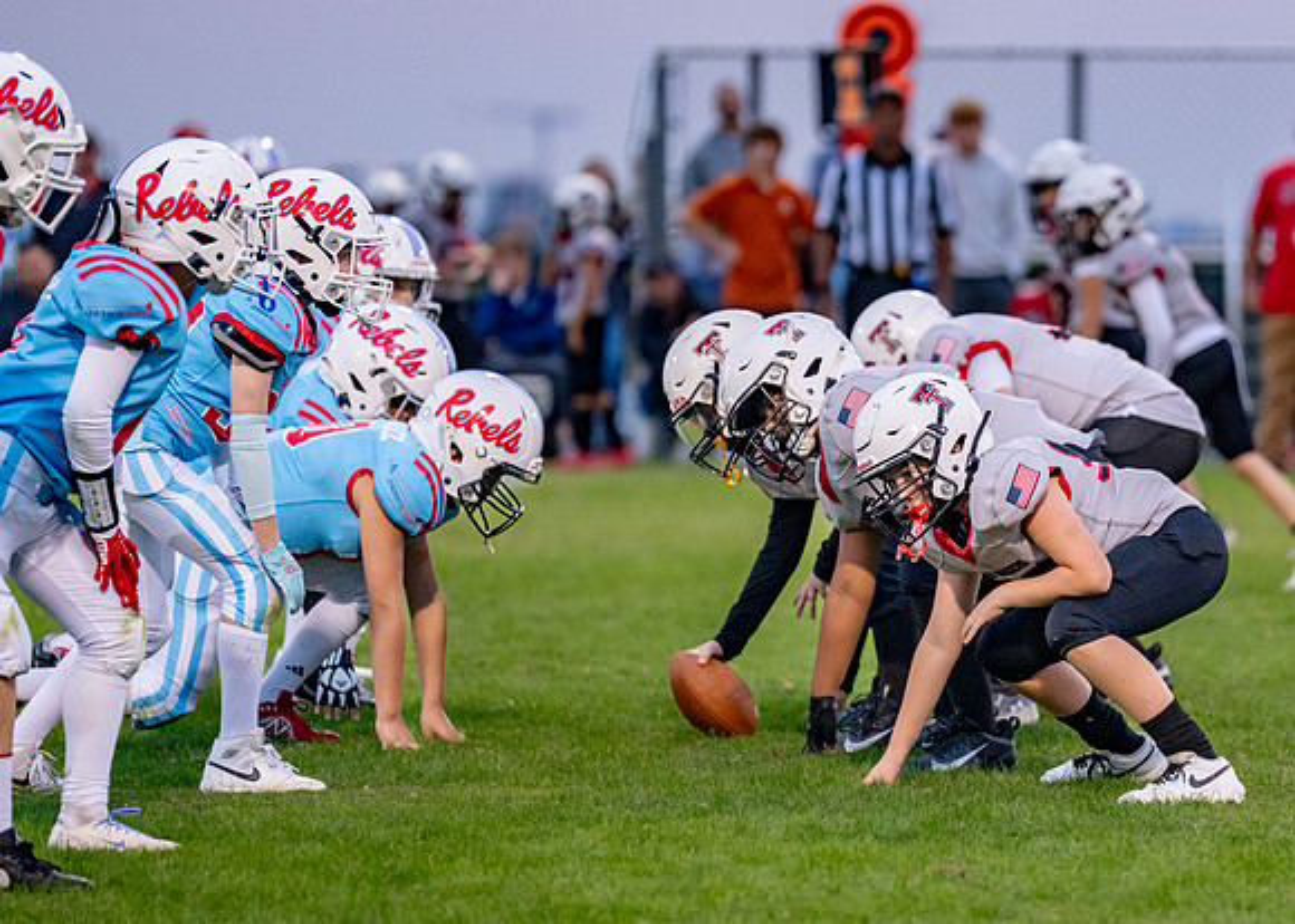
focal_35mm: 291
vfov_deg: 4.9
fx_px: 10706
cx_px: 936
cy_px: 415
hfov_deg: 6.9
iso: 2500
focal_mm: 200
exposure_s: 1/1000
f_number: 2.8
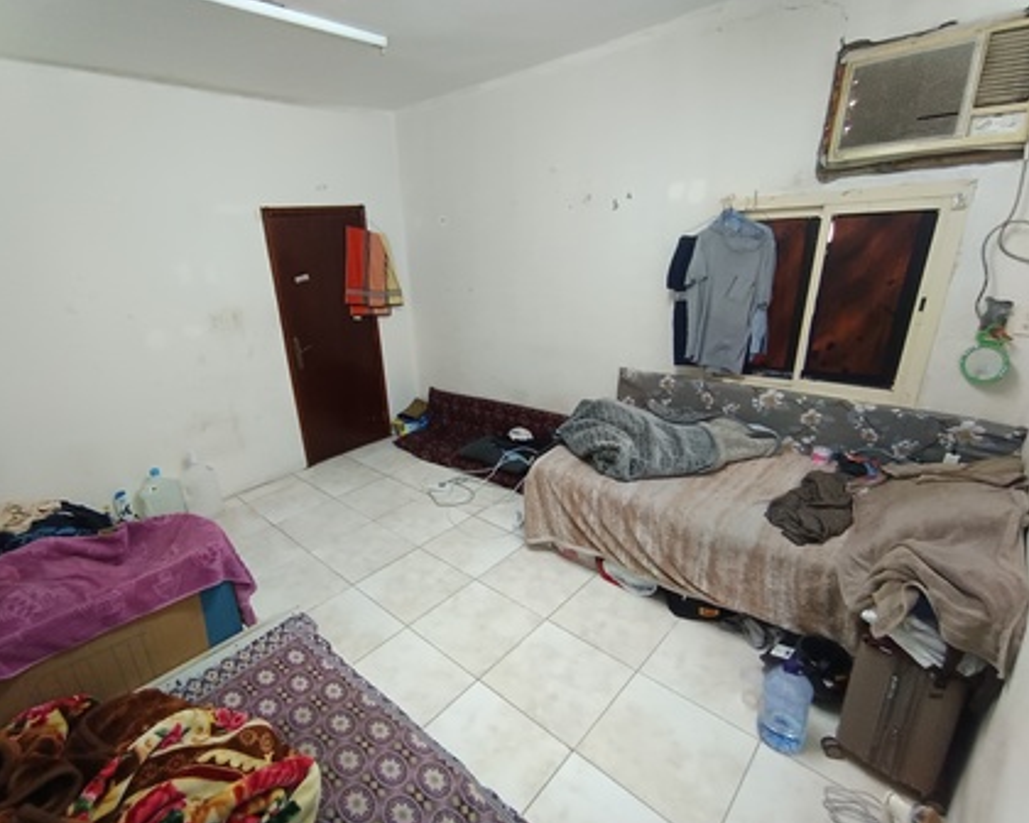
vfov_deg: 77.0
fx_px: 518
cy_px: 418
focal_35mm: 17
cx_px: 472
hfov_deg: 89.4
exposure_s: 1/24
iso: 764
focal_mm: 1.65
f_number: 2.2
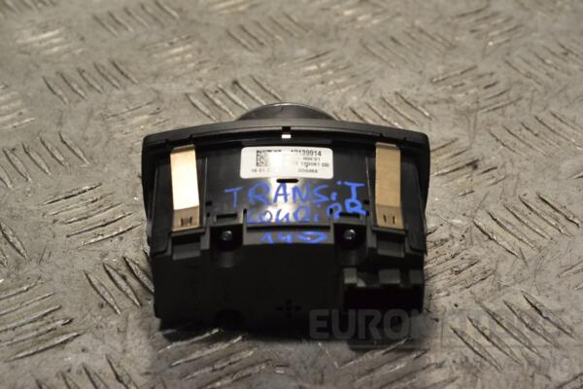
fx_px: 1336
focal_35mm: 82
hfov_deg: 24.6
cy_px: 194
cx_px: 292
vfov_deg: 16.6
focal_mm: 55
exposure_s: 1/400
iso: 3200
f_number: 10
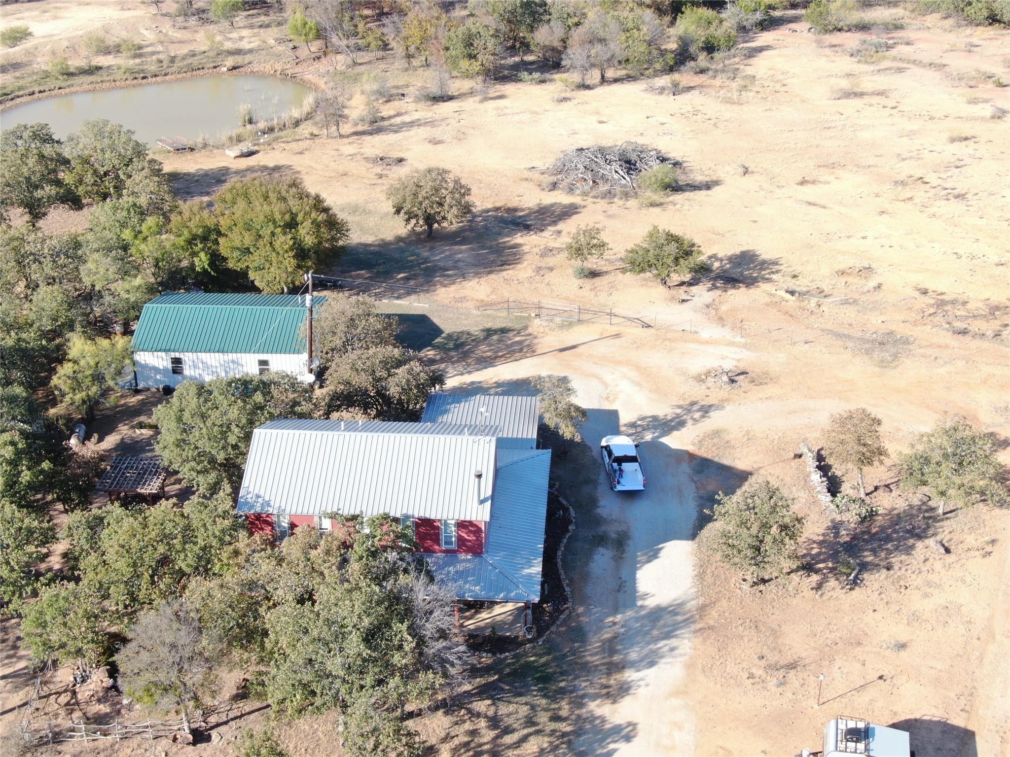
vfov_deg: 30.3
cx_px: 505
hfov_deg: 39.7
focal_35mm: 48
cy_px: 378
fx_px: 1401
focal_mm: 8.6
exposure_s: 1/200
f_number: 3.8
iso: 100
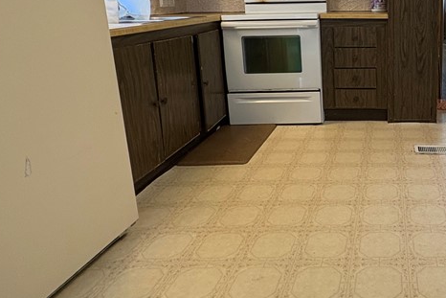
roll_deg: +1.2
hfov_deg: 53.0
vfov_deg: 39.9
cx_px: 384
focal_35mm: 32
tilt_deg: -11.5
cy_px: 70
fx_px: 397
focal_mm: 2.22
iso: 400
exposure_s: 1/60
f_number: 2.2
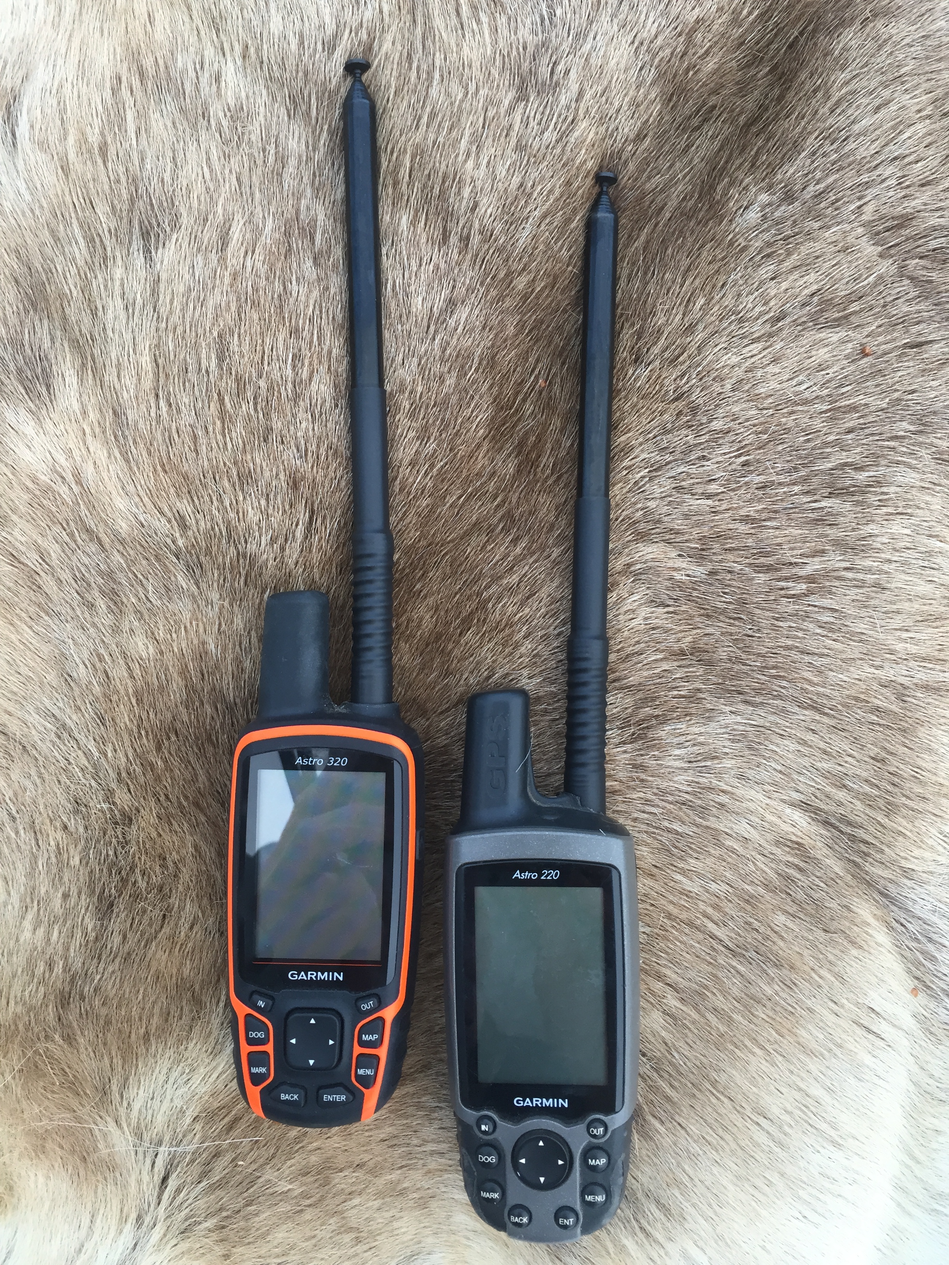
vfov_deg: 61.7
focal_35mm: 29
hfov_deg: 48.2
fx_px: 1060
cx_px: 474
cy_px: 632
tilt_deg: -75.7
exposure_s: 1/40
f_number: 2.2
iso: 32
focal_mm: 4.15
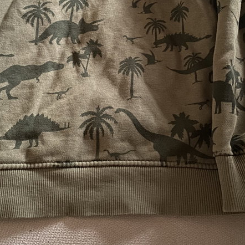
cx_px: 86
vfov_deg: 37.6
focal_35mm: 43
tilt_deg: -67.4
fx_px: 344
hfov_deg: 38.8
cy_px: 46
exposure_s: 1/17
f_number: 1.8
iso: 1000
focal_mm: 4.25
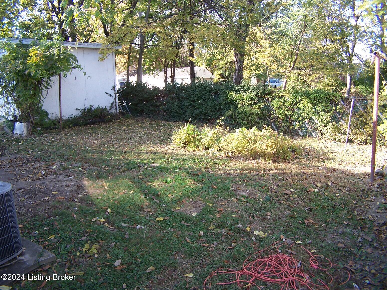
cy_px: 145
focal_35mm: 38
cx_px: 194
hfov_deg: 49.0
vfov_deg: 37.7
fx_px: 425
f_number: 2.8
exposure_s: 1/90
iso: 80
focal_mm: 6.3
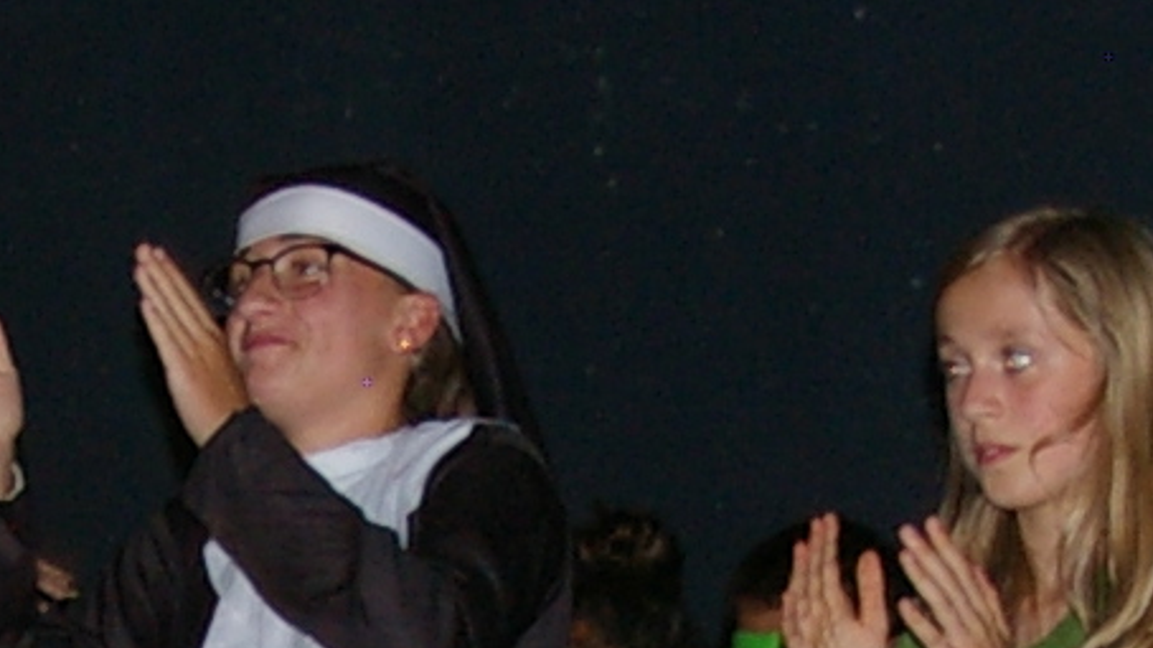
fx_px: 6677
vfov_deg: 5.5
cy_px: 1189
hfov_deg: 9.8
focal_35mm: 218
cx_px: 61
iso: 400
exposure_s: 1/30
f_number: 4.5
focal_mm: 21
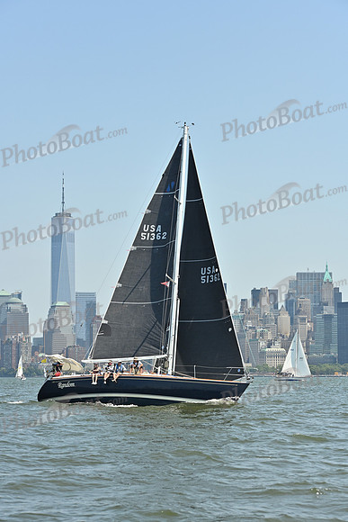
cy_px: 261
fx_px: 1377
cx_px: 174
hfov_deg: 14.4
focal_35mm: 95
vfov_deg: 21.5
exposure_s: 1/1250
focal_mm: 95
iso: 320
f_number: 8
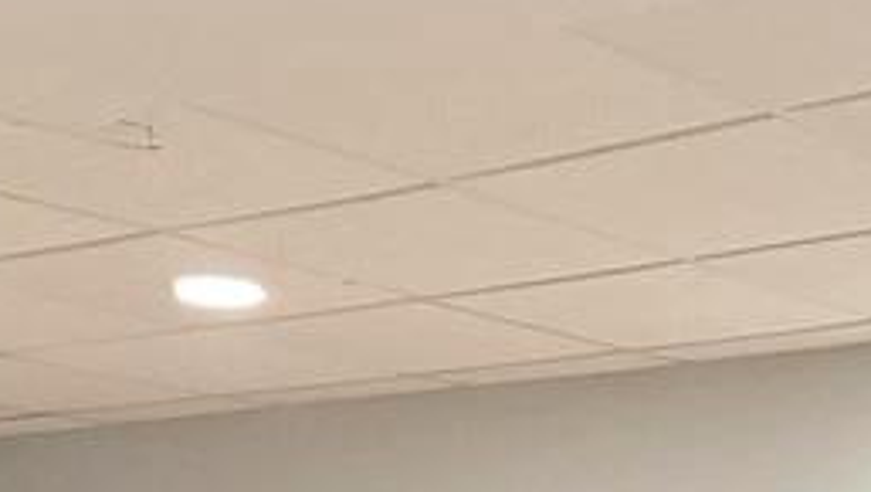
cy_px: 1045
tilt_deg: -6.0
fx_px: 2404
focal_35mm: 104
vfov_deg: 10.5
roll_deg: -0.3
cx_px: 722
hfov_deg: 20.3
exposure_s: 1/60
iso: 800
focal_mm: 6.76
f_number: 1.78
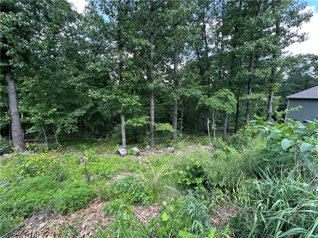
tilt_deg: -10.6
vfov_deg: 85.7
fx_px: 129
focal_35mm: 14
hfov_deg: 102.1
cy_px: 119
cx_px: 159
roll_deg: +0.3
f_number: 2.2
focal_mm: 2.22
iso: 40
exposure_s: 1/144
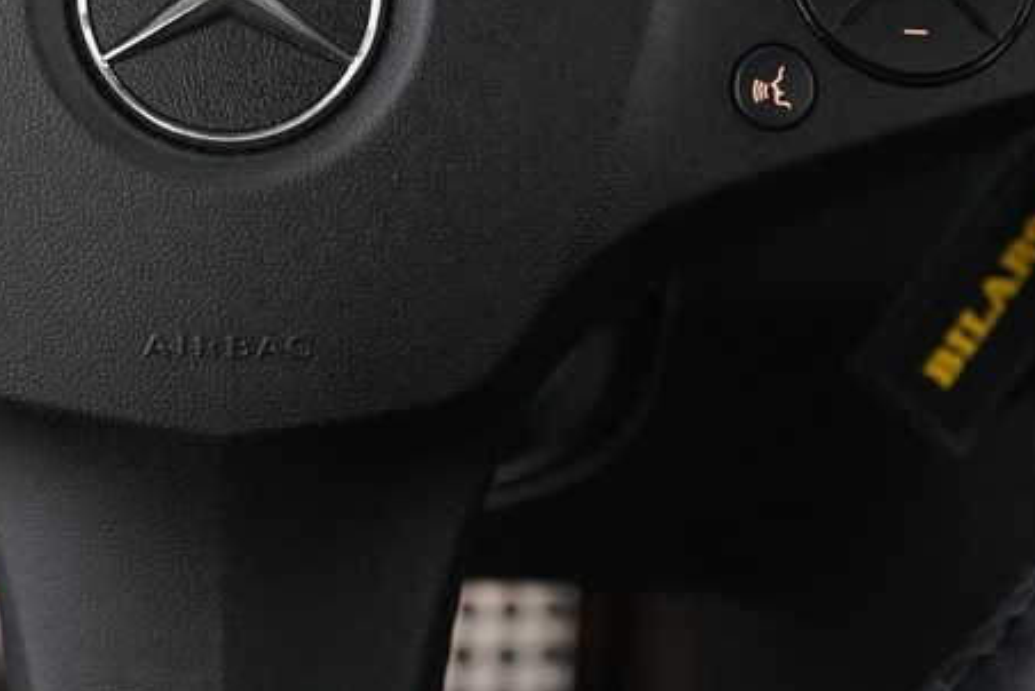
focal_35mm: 111
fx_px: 3193
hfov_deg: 18.2
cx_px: 176
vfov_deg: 12.2
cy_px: -2
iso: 4000
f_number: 4
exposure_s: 1/40
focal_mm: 31
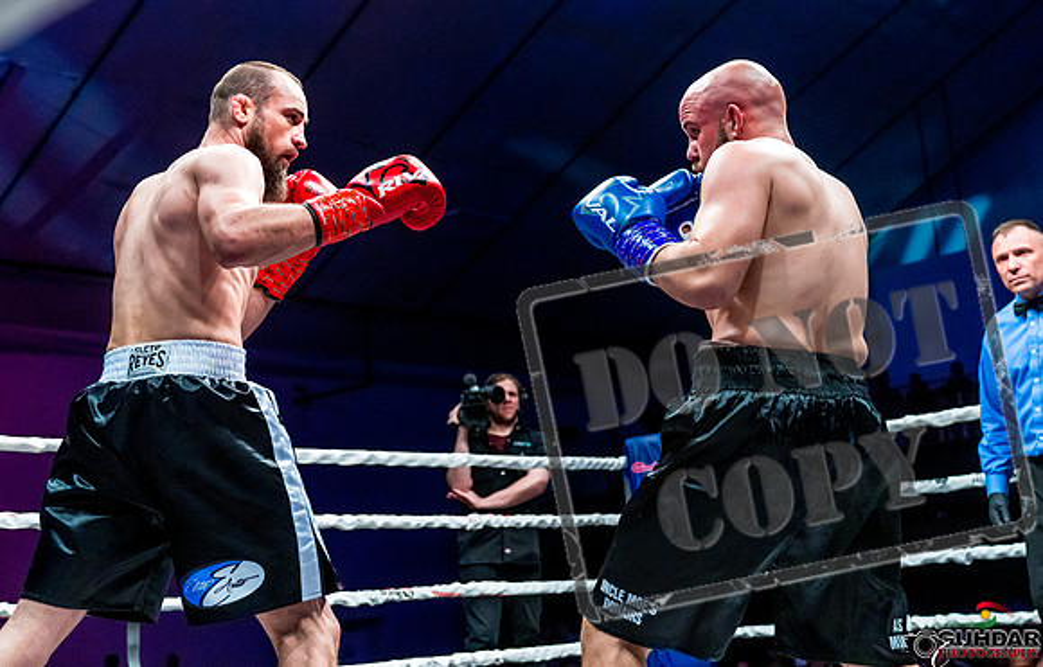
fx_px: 1529
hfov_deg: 37.6
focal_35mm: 53
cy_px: 297
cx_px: 459
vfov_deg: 24.6
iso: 4000
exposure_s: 1/1000
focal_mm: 47
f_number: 4
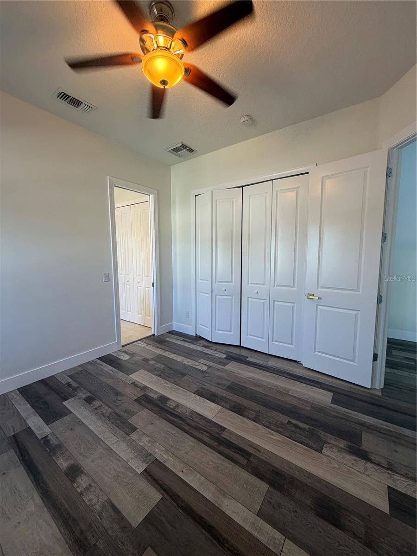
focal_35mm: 14
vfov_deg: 102.1
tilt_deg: -5.9
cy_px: 278
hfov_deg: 85.7
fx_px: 225
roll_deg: +0.0
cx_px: 208
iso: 250
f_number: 2.2
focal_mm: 2.22
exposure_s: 1/120
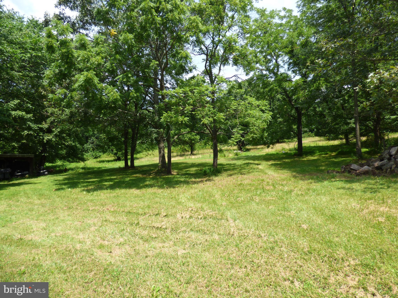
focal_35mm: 20
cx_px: 199
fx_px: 230
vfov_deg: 66.0
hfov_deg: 81.7
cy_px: 149
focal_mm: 3.58
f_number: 2.8
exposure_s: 1/640
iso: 100
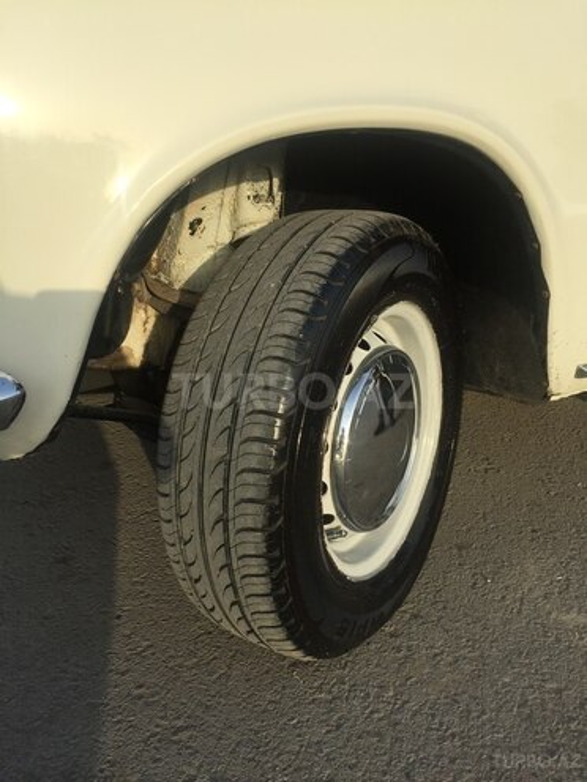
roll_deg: +0.6
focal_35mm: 29
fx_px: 656
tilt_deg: -17.6
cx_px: 294
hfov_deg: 48.2
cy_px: 391
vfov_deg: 61.7
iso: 32
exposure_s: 1/1130
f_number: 2.2
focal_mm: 4.15
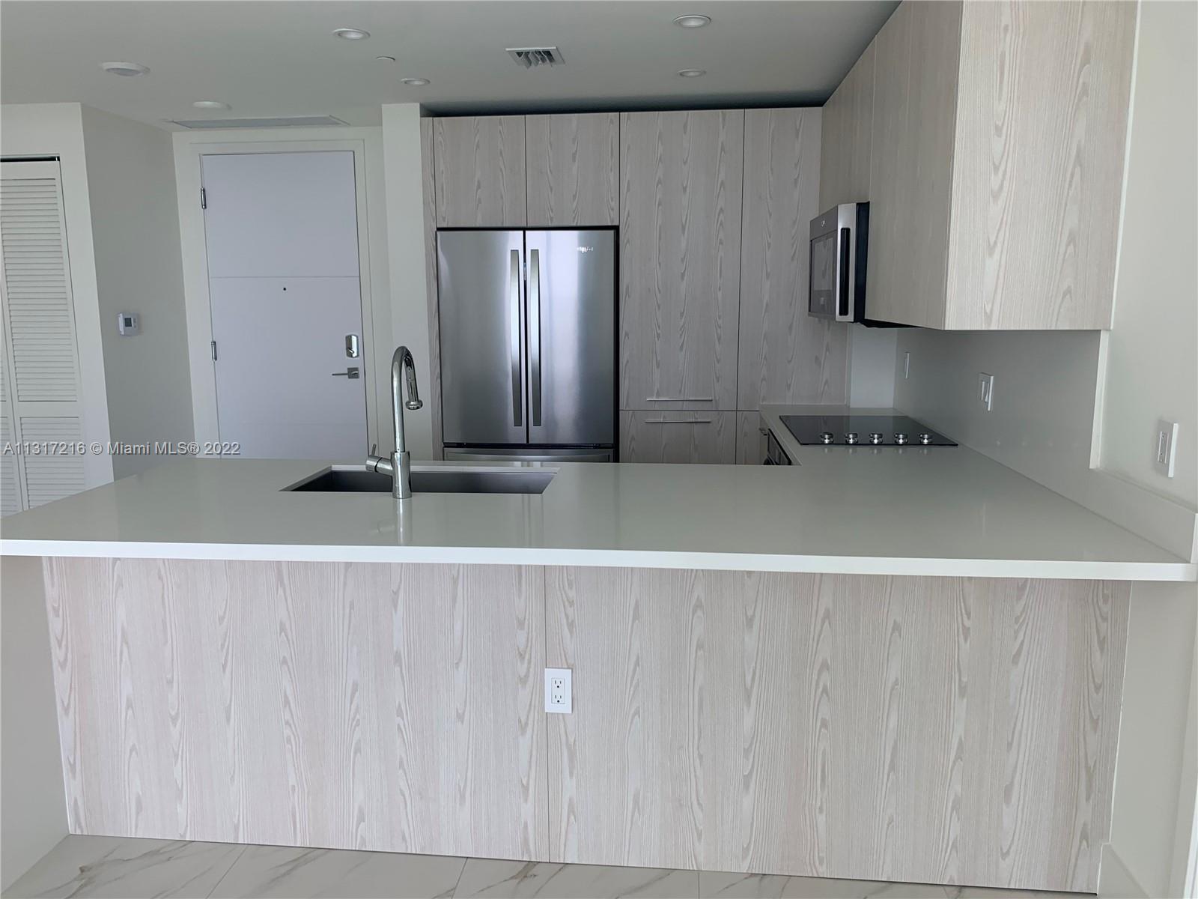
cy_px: 450
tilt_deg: -5.6
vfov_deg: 53.1
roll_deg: -0.6
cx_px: 599
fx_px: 900
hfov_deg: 67.3
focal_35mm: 26
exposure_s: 1/242
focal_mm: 4.25
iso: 25
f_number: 1.8
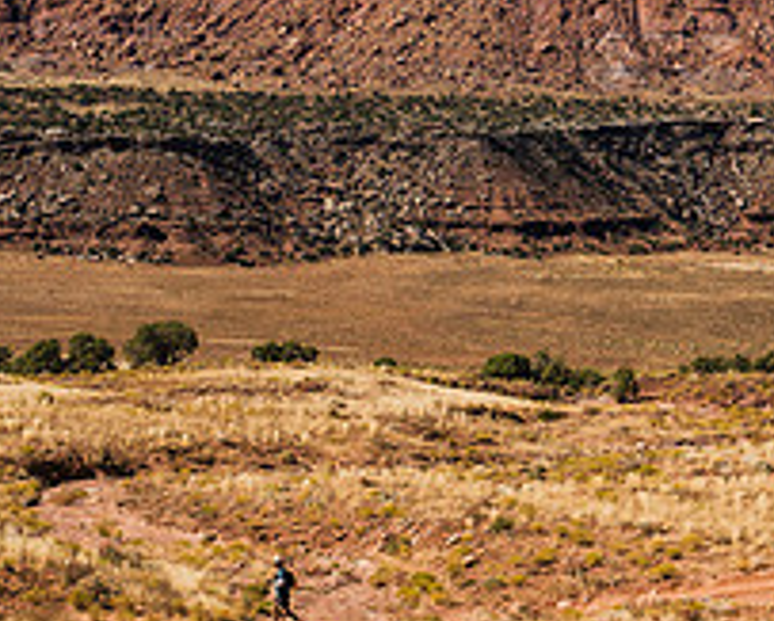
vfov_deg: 11.5
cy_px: 314
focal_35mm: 134
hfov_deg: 14.2
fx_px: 3074
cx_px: 682
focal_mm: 50
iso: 160
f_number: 7.1
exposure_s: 1/640
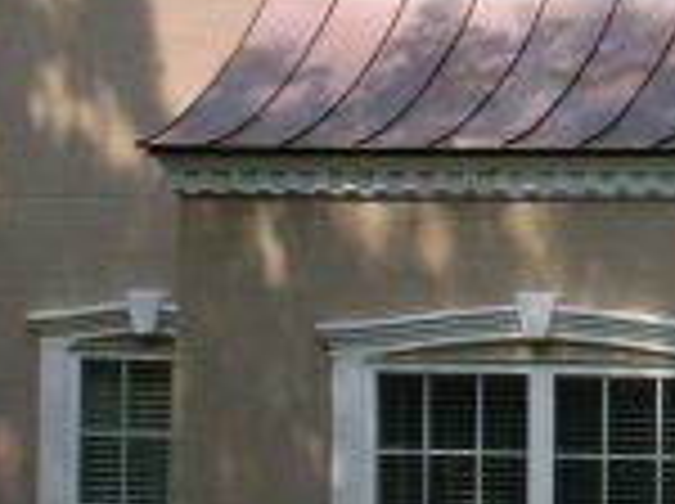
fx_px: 5295
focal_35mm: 272
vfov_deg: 5.4
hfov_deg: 7.2
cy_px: 194
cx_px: 819
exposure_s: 1/322
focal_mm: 13.7
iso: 50
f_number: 4.2
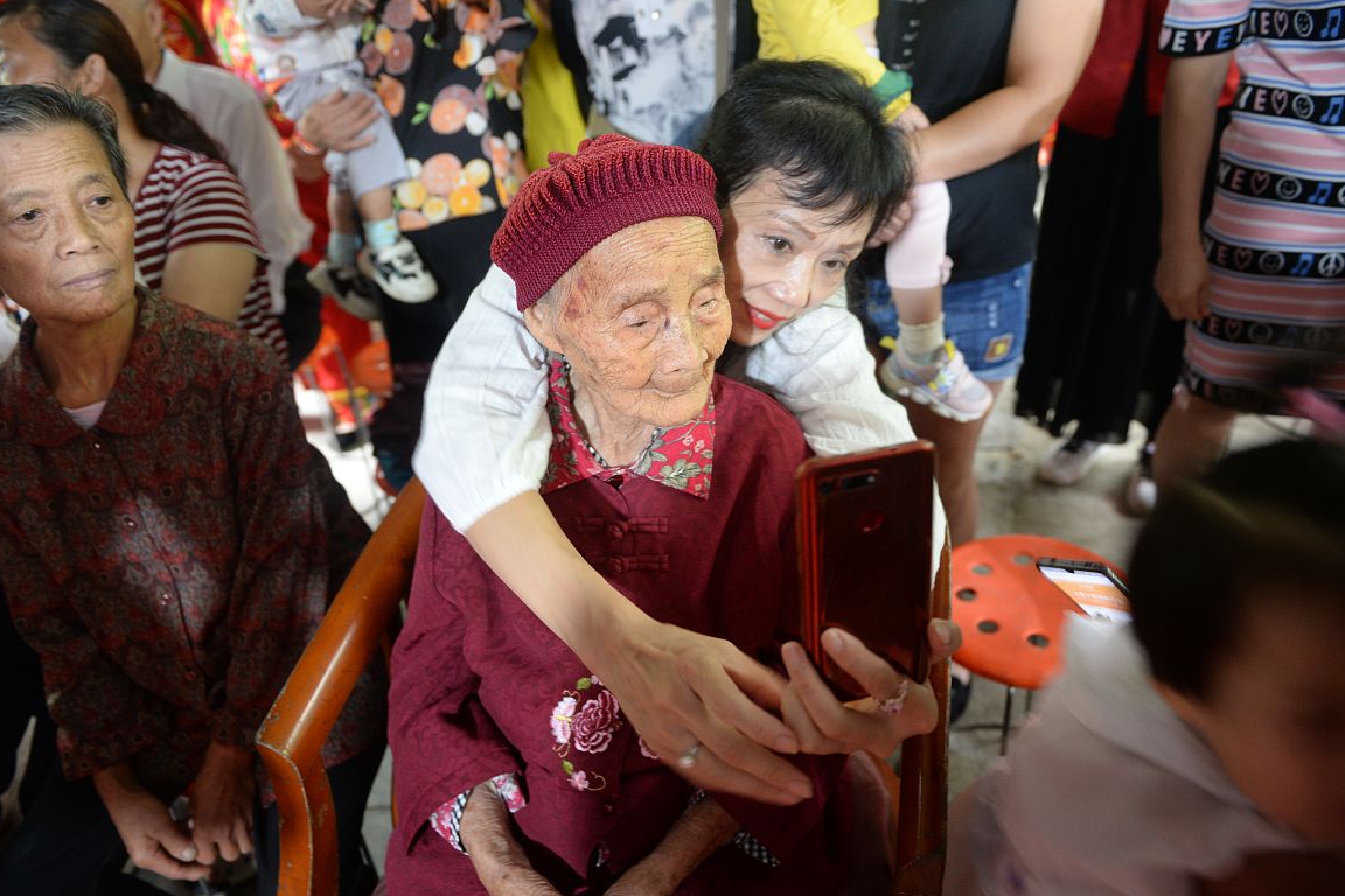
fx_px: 934
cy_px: 439
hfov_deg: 71.5
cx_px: 670
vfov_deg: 51.3
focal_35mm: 25
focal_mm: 24
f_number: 3.2
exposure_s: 1/15
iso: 2000
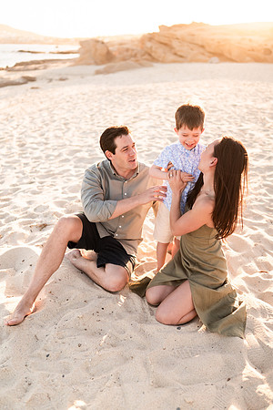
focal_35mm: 35
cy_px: 205
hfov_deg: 37.9
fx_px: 398
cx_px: 136
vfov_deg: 54.4
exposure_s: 1/2500
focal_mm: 35
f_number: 1.8
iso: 100
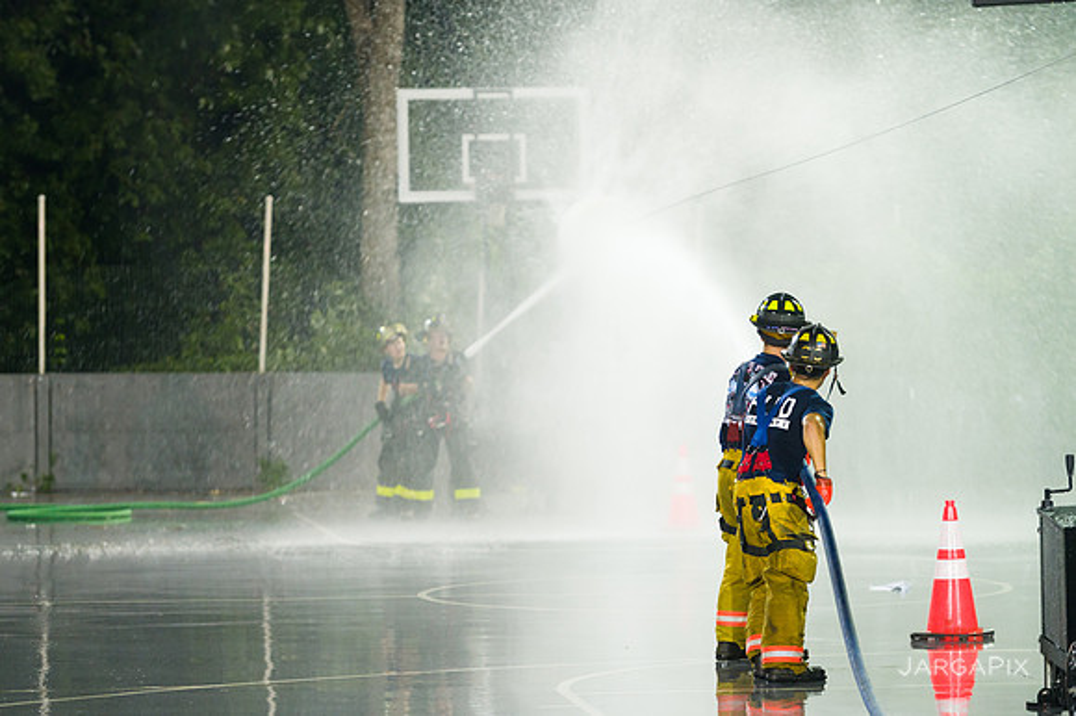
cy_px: 358
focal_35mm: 135
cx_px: 538
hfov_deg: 15.2
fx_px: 4033
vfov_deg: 10.1
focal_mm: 135
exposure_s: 1/125
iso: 1600
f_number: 3.2
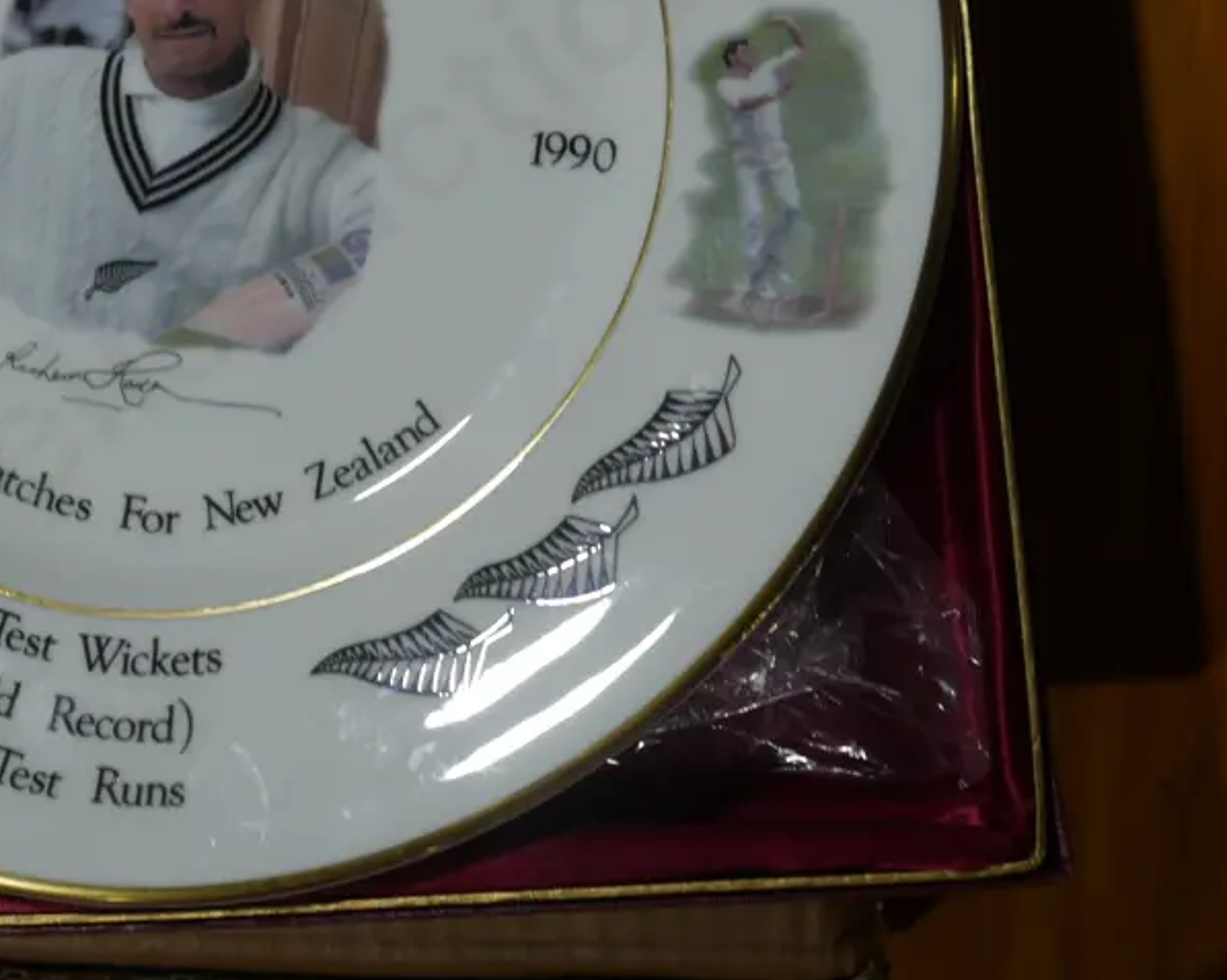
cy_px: 203
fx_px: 2432
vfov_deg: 22.5
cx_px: 358
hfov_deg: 28.0
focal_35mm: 67
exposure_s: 1/125
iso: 200
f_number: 5
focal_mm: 20
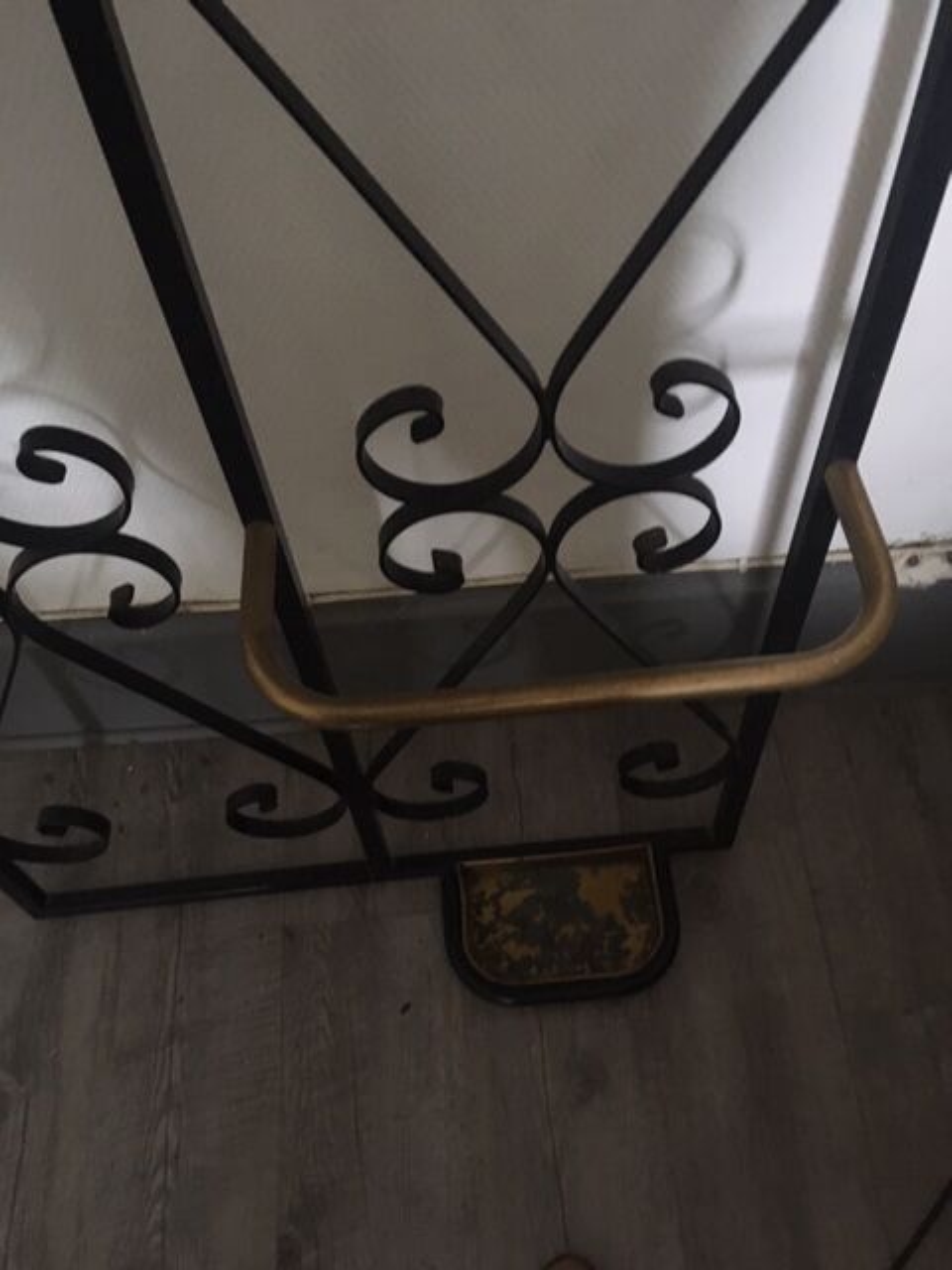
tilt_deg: -62.0
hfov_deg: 48.2
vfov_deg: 61.7
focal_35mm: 29
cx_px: 476
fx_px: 1063
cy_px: 635
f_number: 2.2
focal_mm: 4.15
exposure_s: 1/17
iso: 400
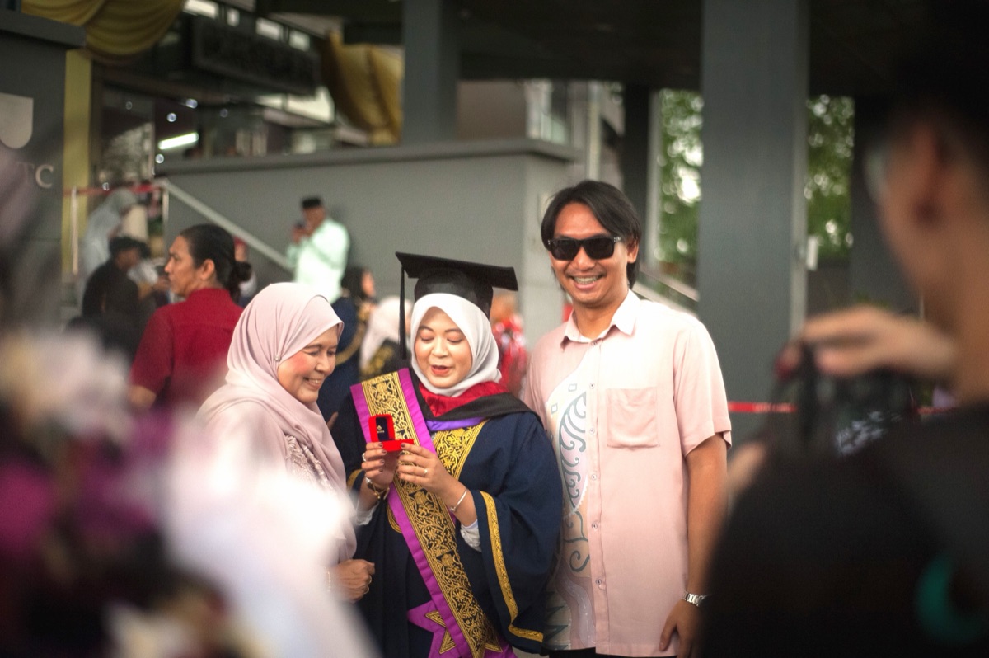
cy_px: 329
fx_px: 1372
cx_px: 494
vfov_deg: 26.9
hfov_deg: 39.6
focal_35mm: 50
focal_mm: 50
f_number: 1.8
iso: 2800
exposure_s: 1/1000
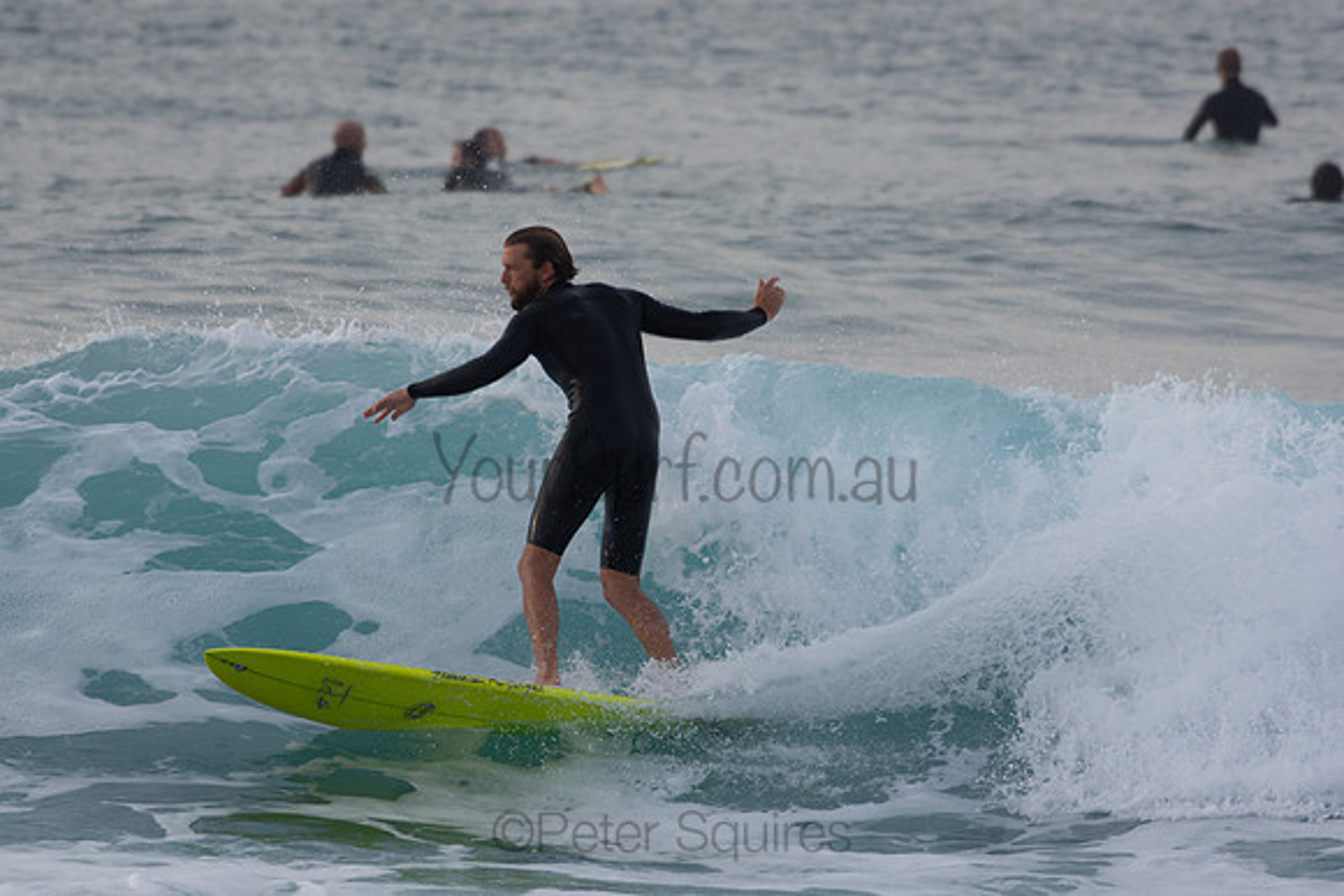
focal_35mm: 540
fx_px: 20164
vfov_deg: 2.5
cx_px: 672
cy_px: 448
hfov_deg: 3.8
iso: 250
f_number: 5.6
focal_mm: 360
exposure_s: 1/800
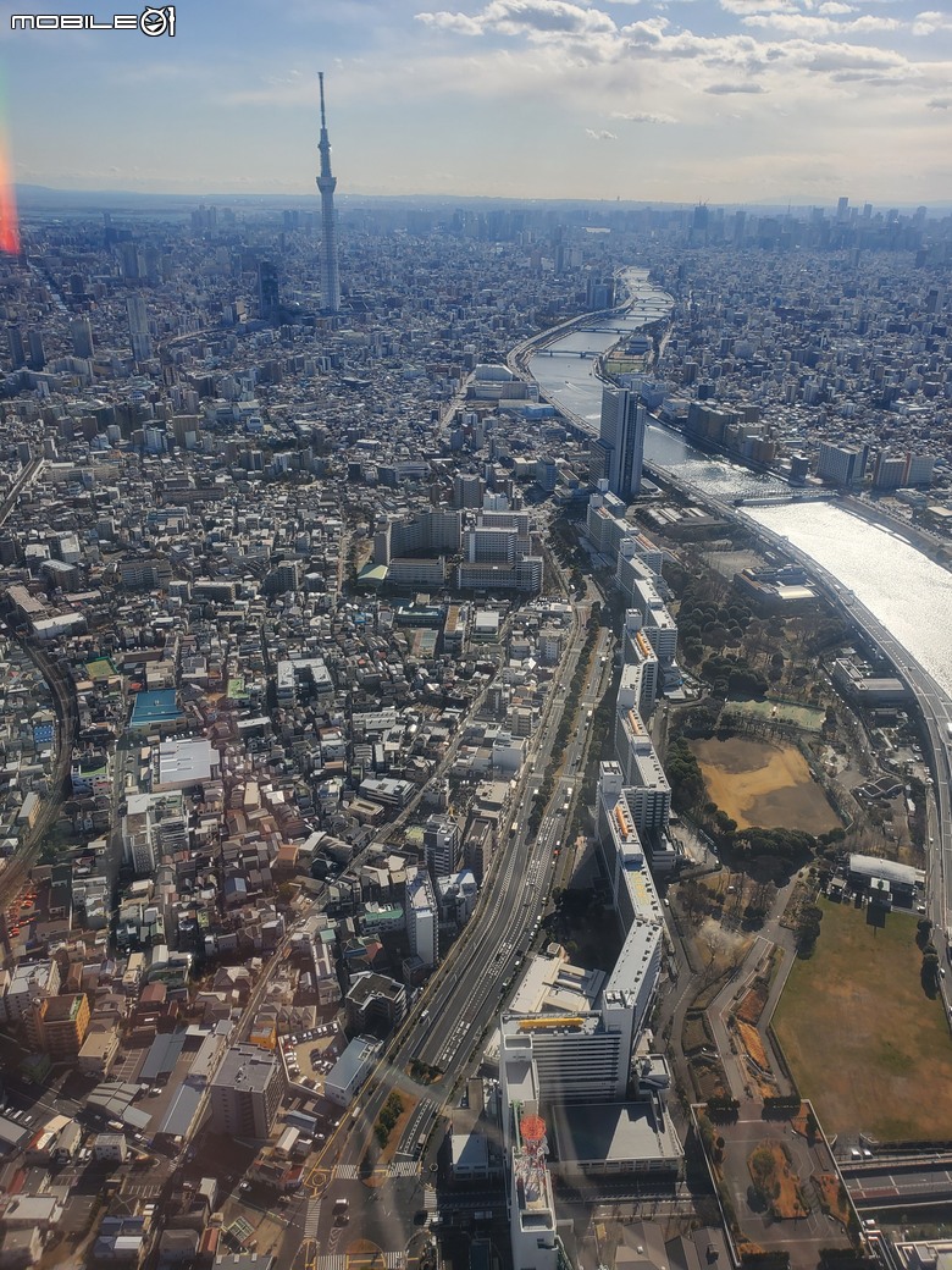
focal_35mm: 26
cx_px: 476
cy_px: 635
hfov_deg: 53.1
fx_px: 953
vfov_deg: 67.3
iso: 50
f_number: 2.4
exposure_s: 1/1889
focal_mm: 4.3
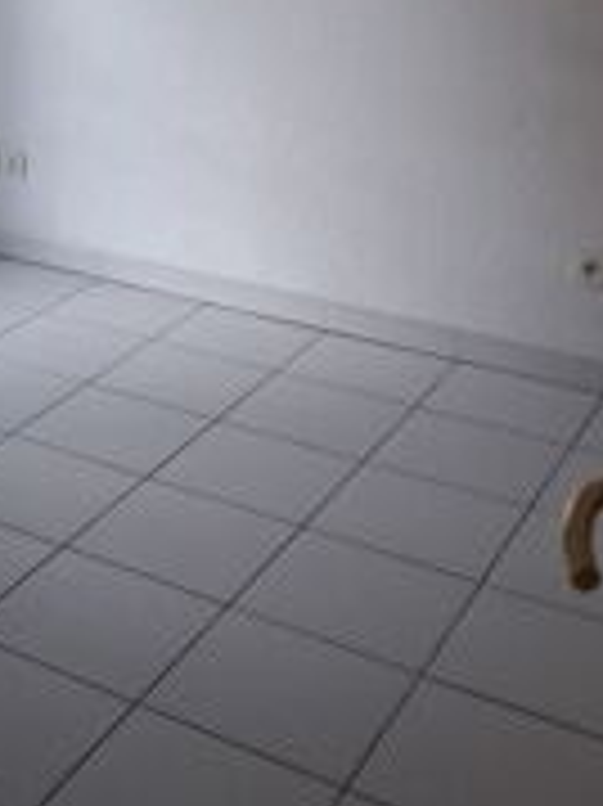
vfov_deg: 30.1
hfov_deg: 22.5
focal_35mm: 62
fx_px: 1442
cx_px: -32
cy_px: 110
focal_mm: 3.98
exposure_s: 1/100
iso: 320
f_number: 1.8
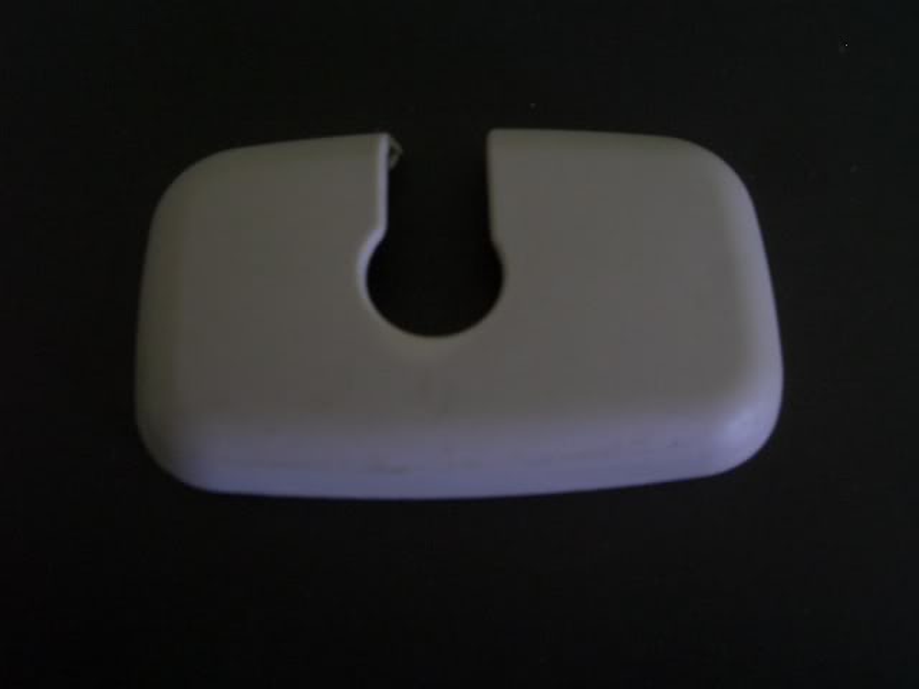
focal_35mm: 36
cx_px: 460
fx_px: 956
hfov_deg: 51.4
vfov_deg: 39.7
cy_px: 344
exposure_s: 1/8
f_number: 4
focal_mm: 4.8
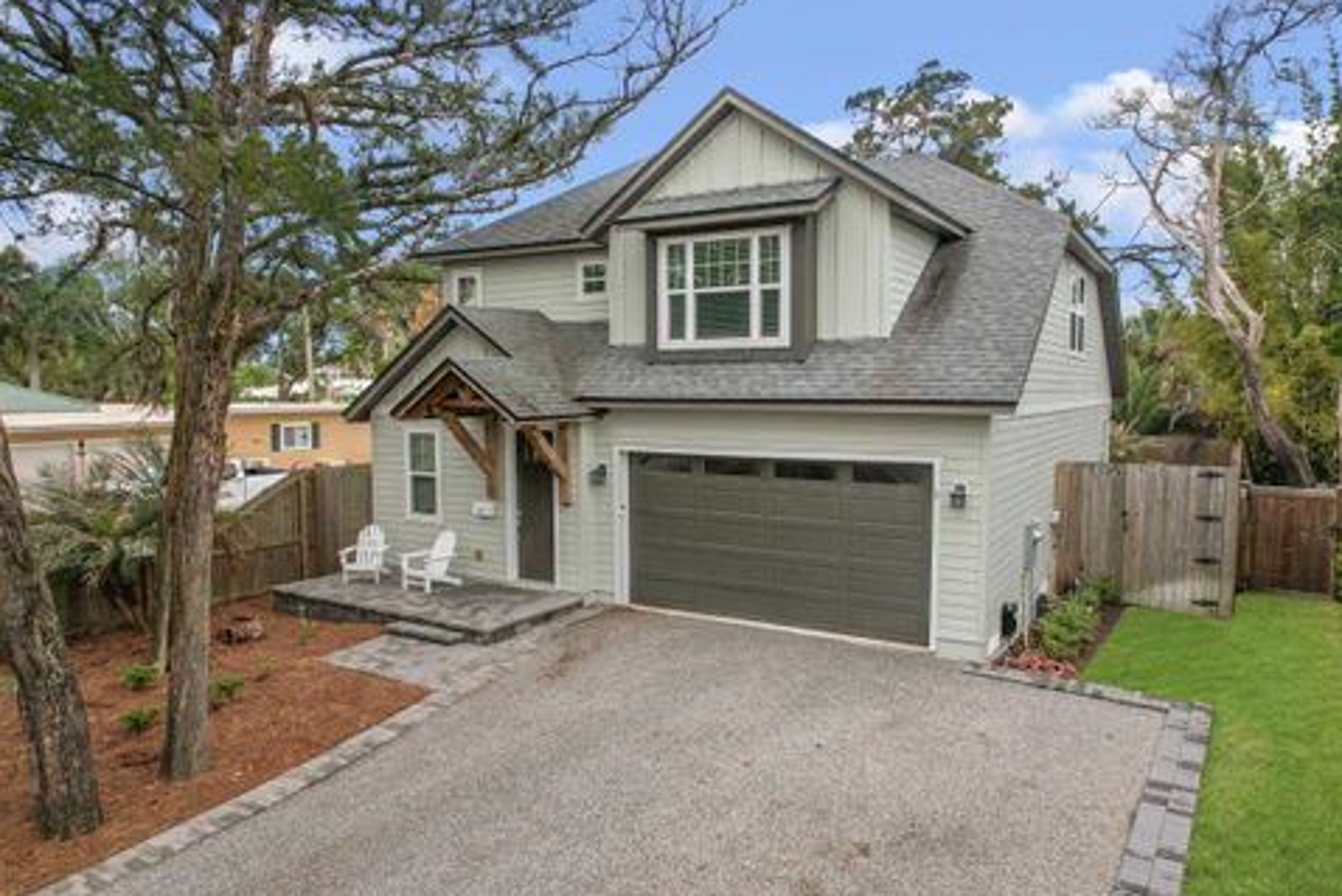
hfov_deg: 76.1
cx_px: 677
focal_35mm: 23
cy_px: 451
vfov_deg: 55.1
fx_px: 858
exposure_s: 1/160
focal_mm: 8.38
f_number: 2.8
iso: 100
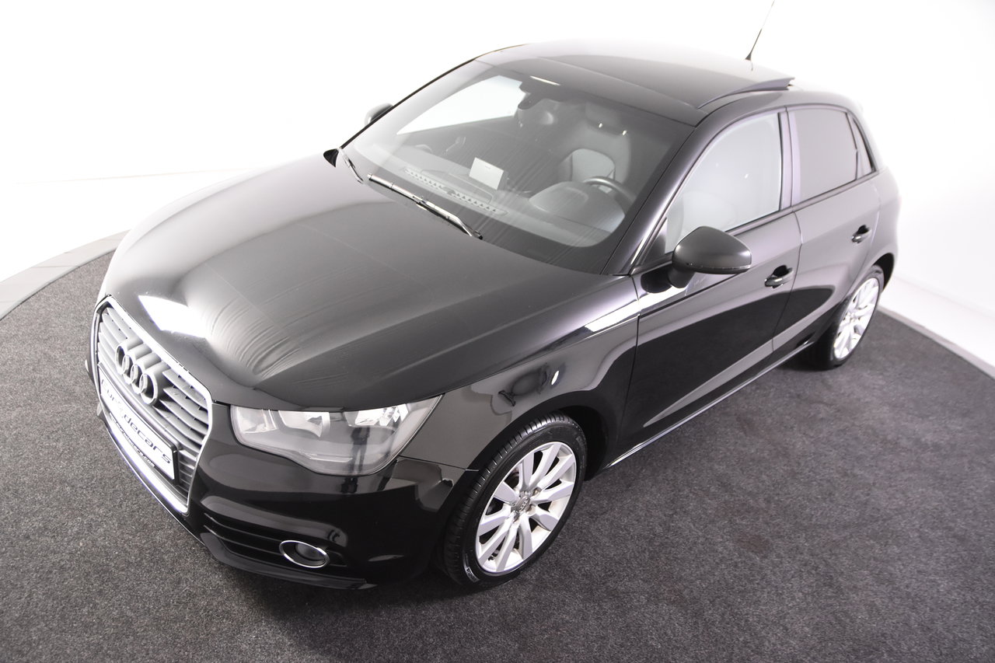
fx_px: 829
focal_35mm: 30
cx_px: 498
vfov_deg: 43.6
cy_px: 332
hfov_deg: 61.9
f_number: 3.2
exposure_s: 1/40
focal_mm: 20
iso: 1600
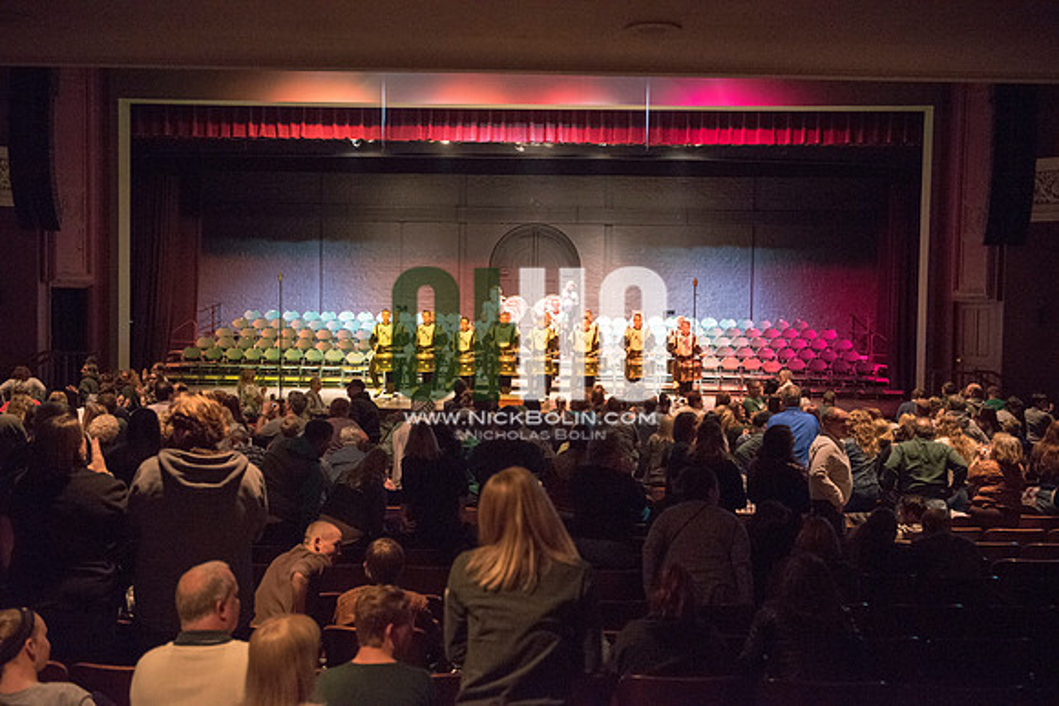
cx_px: 530
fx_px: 1295
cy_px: 353
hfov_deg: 44.5
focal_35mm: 44
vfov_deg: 30.5
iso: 4000
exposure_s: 1/160
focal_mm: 44
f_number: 2.8
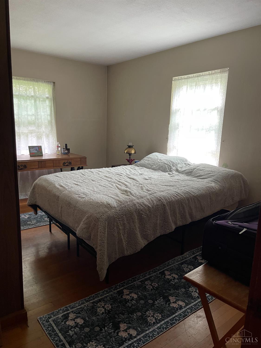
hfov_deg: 54.9
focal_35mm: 25
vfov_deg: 69.4
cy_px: 174
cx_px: 130
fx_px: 251
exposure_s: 1/60
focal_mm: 5.1
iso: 320
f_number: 1.6
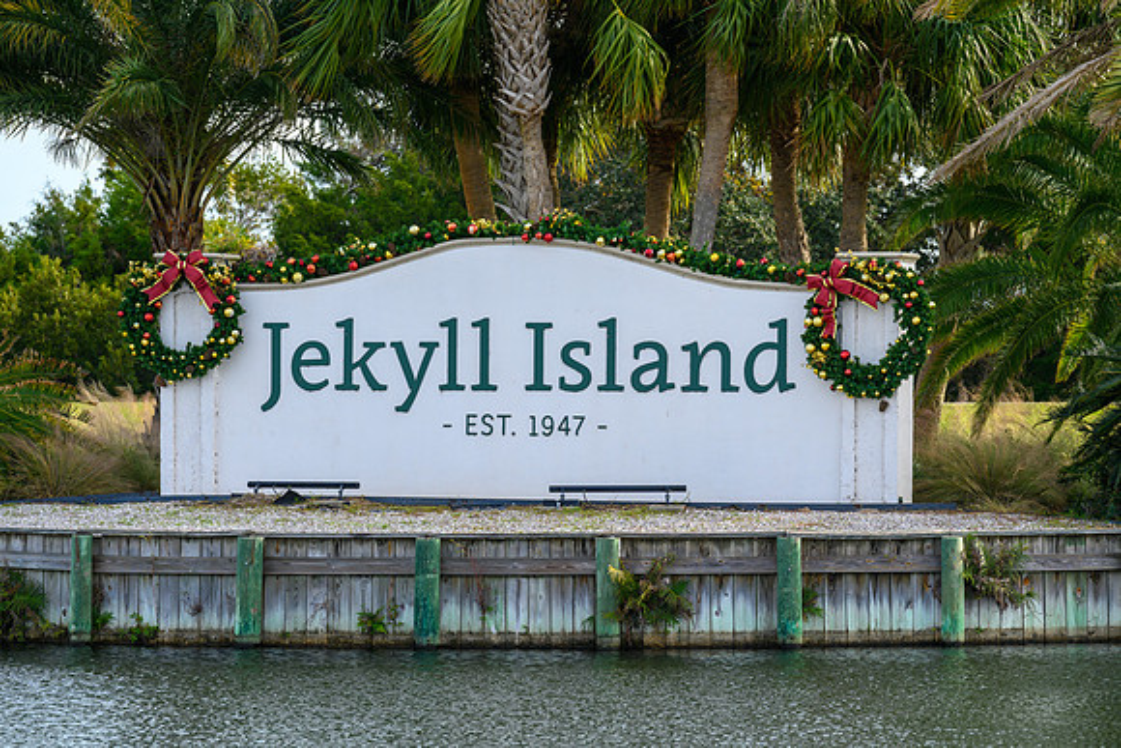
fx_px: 5933
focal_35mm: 190
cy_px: 374
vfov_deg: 7.2
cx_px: 560
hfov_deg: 10.8
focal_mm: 190
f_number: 5.6
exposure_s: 1/160
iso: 64
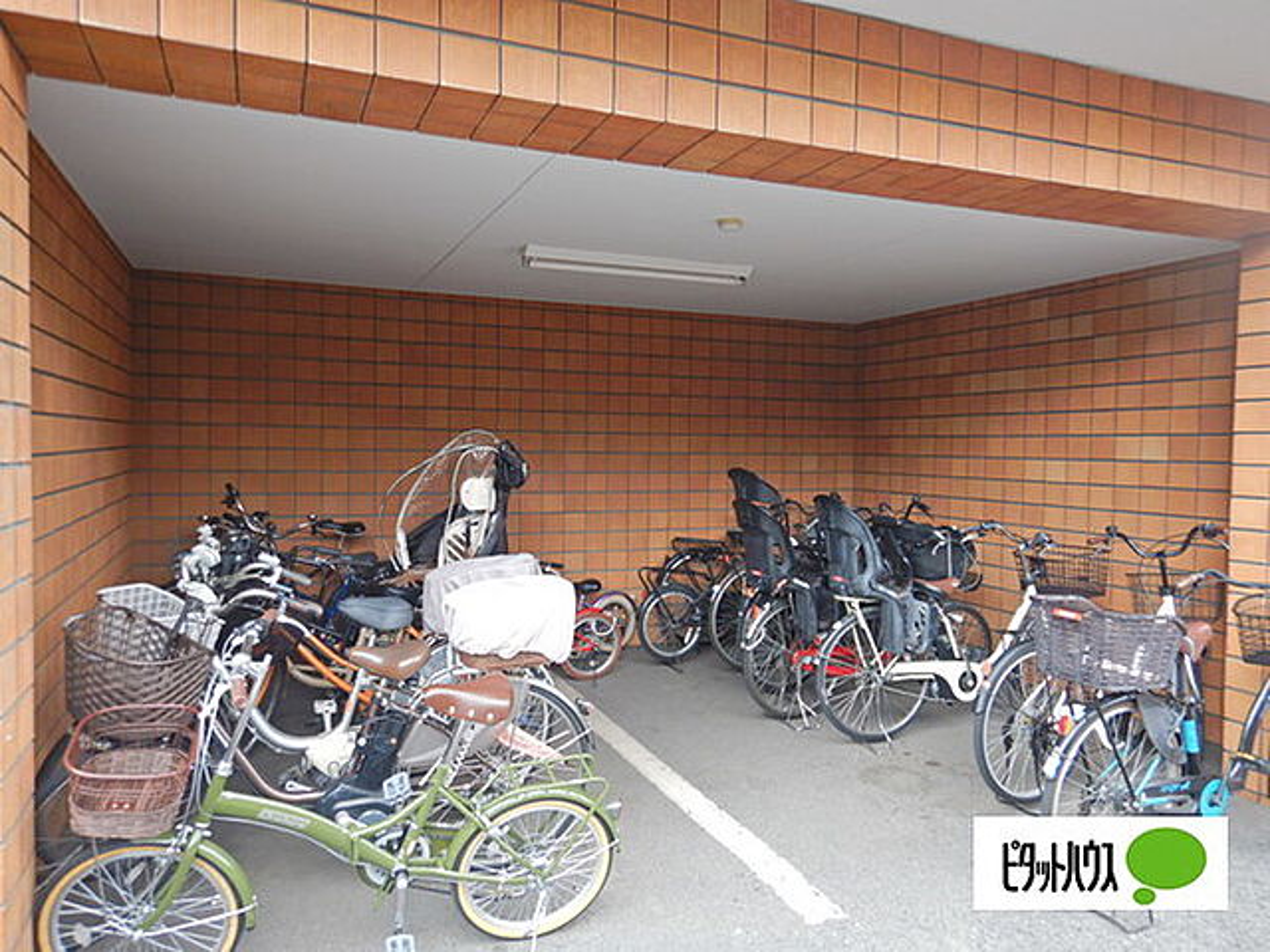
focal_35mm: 24
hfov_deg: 71.6
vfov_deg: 56.8
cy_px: 476
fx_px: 881
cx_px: 635
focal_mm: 4.3
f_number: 2.8
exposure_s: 1/25
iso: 200
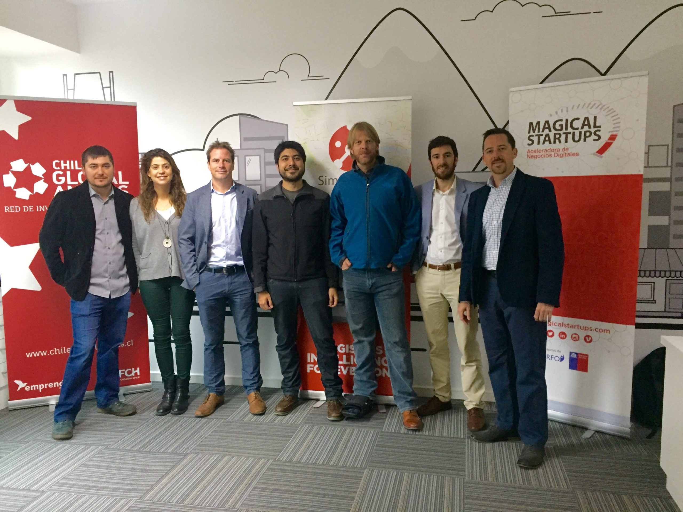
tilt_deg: -5.5
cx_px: 342
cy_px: 256
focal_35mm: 29
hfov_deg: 61.7
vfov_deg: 48.2
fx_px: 572
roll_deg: -0.1
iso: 250
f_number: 2.2
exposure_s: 1/33
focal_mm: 4.15
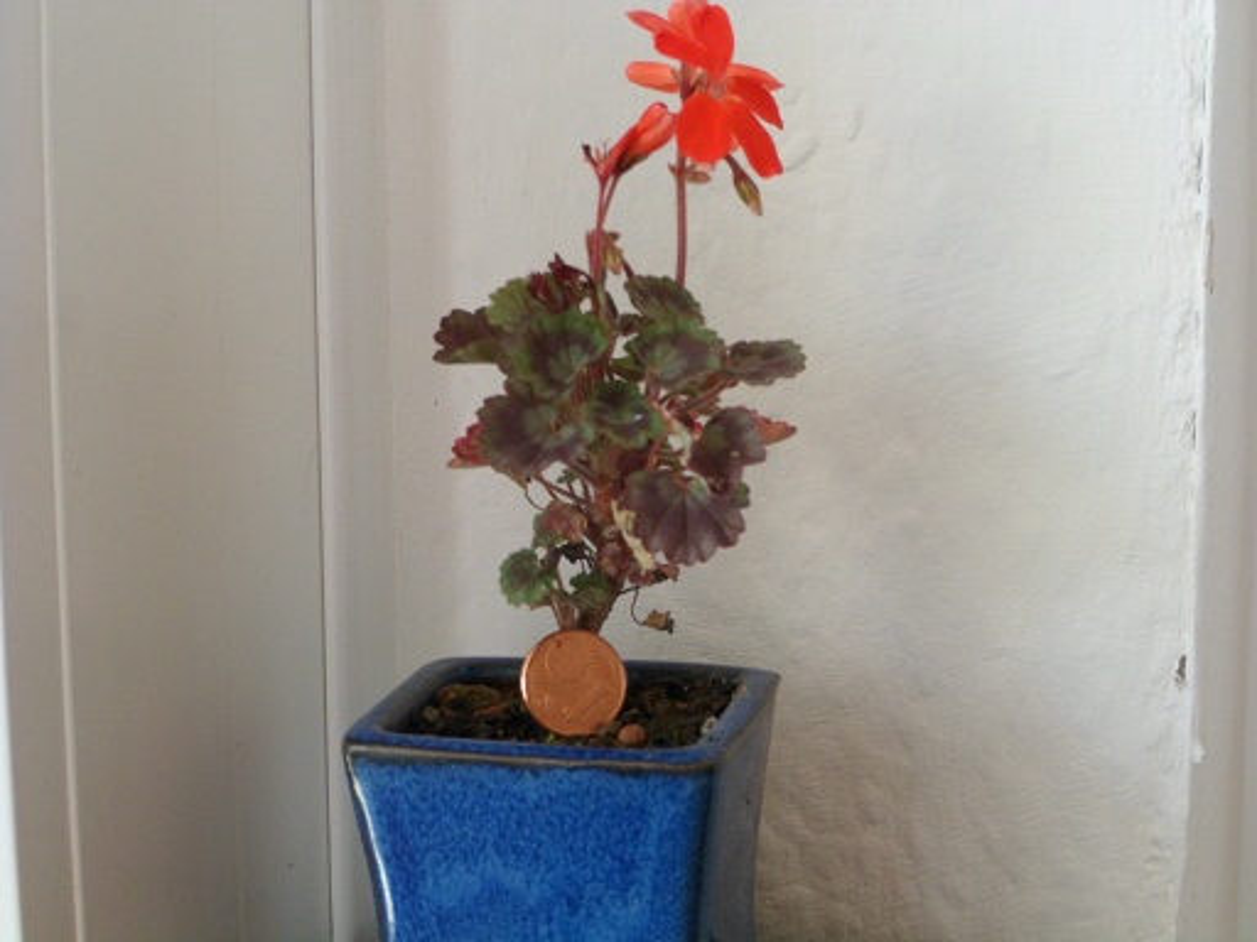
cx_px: 628
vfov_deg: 17.6
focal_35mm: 84
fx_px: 3050
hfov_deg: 23.3
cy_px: 471
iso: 240
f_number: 5.1
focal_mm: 14
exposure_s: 1/45
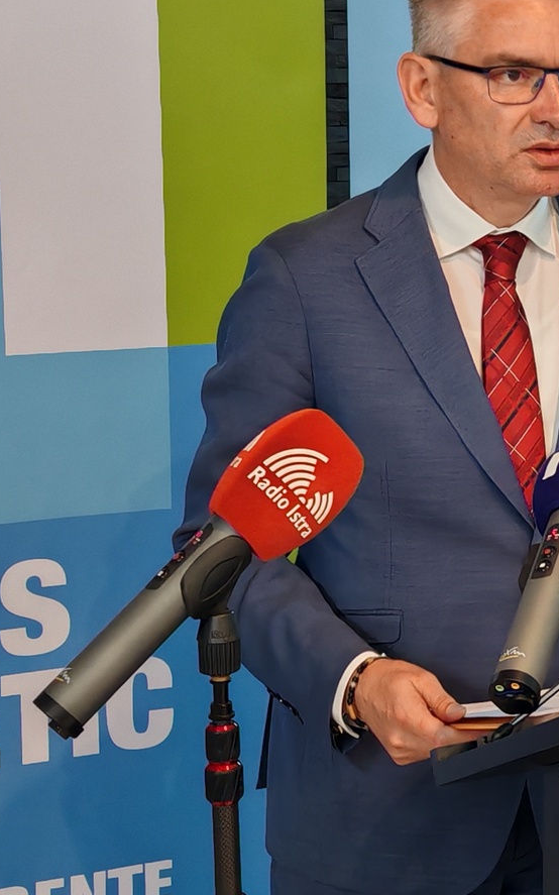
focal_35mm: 88
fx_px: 2146
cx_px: 760
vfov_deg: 23.5
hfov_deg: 14.2
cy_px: 306
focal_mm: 6.67
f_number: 1.9
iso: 250
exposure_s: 1/33
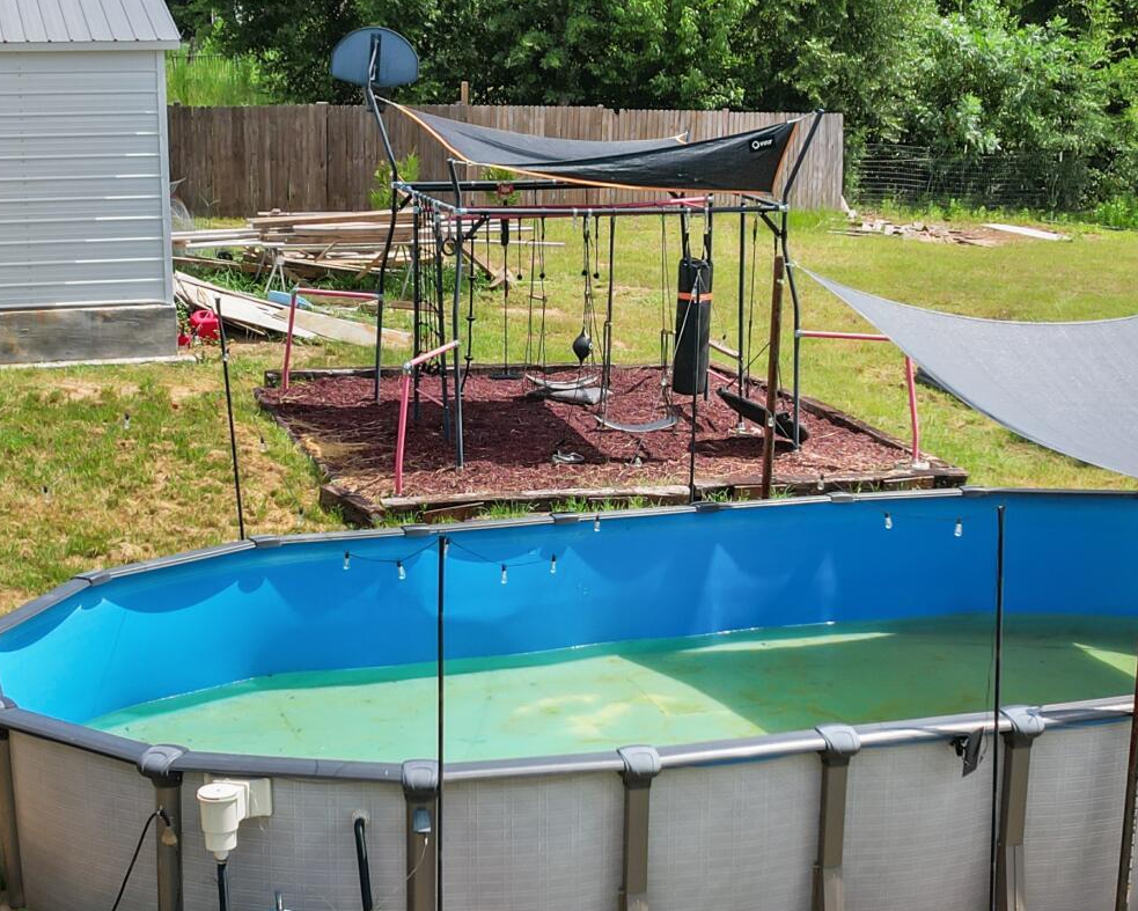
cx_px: 616
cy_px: 522
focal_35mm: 63
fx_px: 2122
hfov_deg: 30.0
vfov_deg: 24.2
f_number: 2.8
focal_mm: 8.38
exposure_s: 1/1250
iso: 100
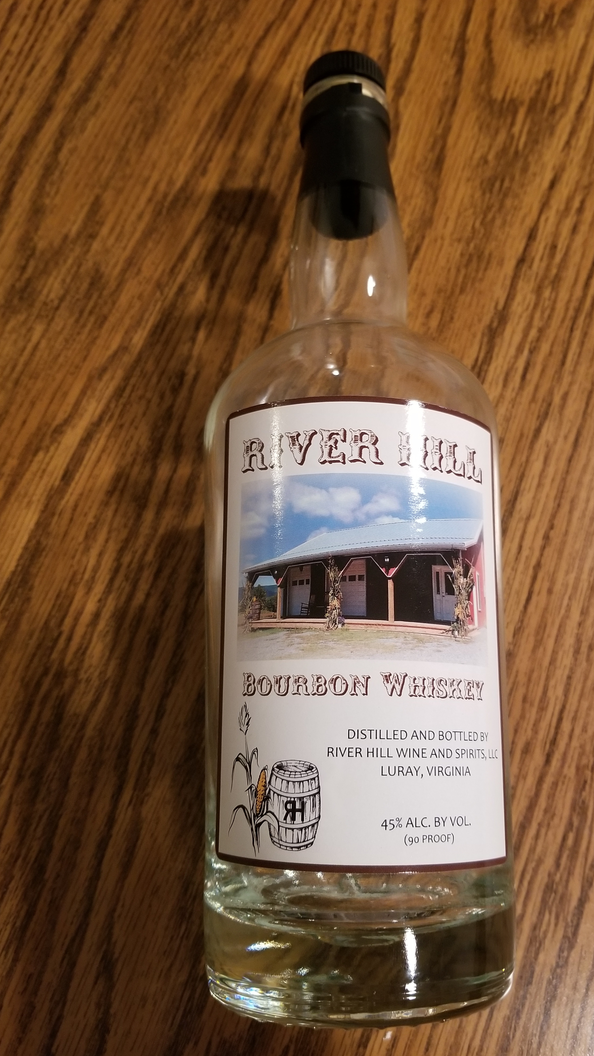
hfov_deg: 40.1
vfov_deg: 66.1
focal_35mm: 29
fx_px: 812
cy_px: 535
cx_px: 328
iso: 200
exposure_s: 1/24
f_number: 1.7
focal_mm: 4.25
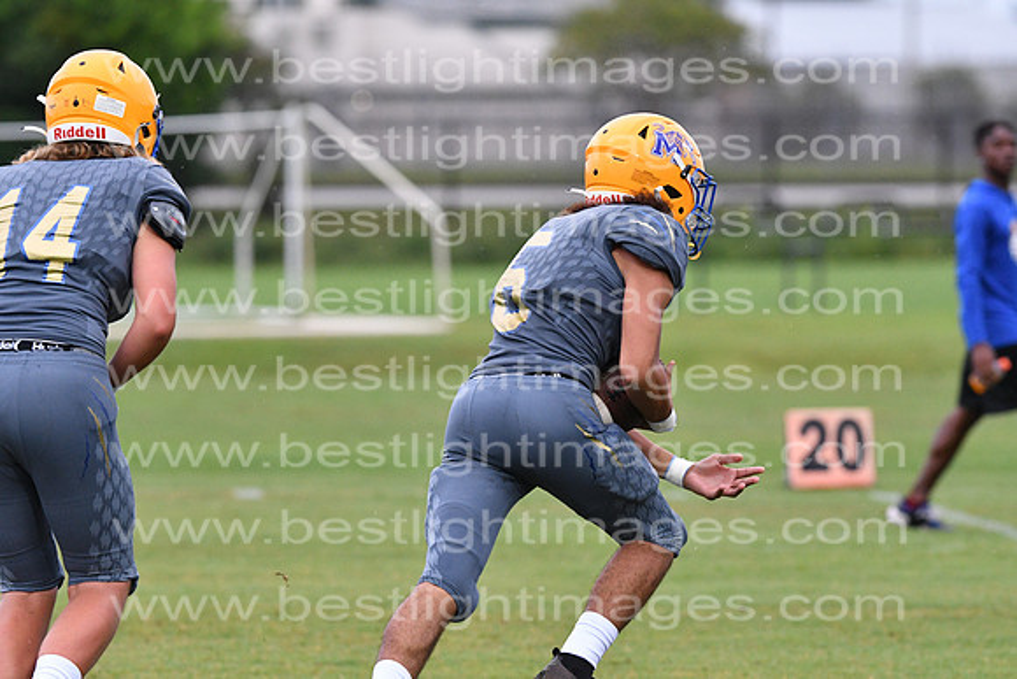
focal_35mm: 450
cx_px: 508
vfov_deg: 3.1
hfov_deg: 4.6
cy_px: 340
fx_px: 12715
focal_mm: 300
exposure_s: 1/1000
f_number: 5.6
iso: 2500
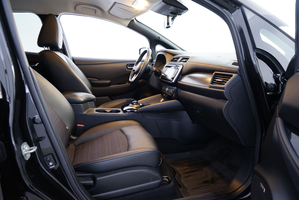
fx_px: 199
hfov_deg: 73.7
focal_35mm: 24
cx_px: 150
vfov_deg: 53.1
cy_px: 100
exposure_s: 1/8
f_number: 4.5
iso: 2000
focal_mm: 24
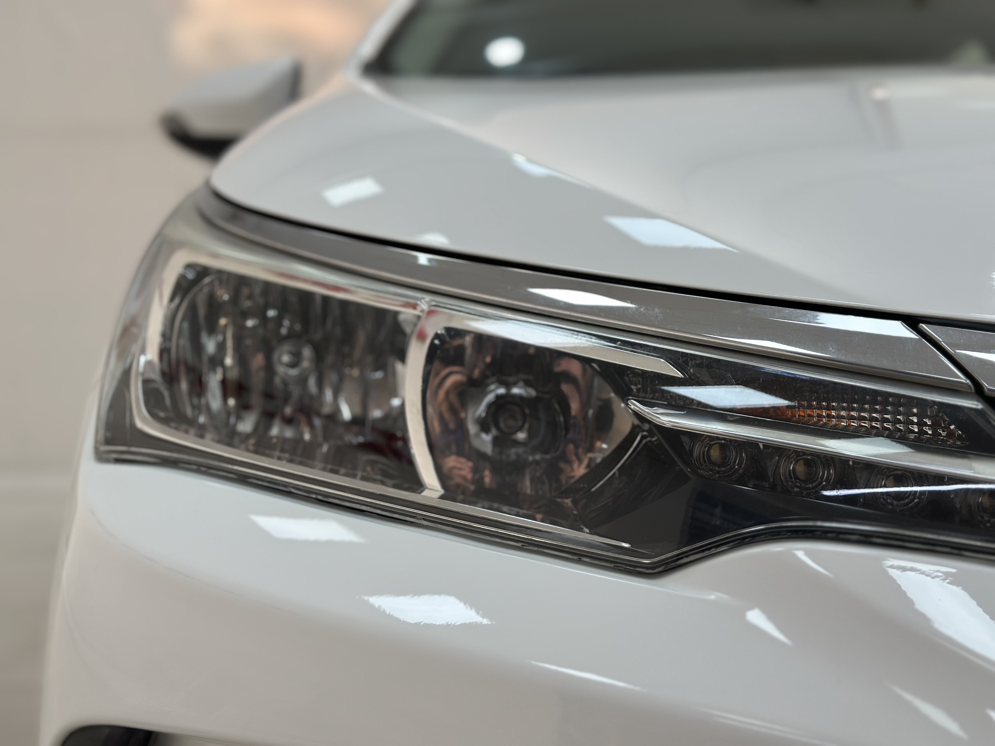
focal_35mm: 48
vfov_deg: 30.3
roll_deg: +0.1
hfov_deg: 39.7
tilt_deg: -2.4
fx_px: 1380
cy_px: 373
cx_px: 498
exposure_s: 1/132
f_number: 1.78
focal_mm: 6.86
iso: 64
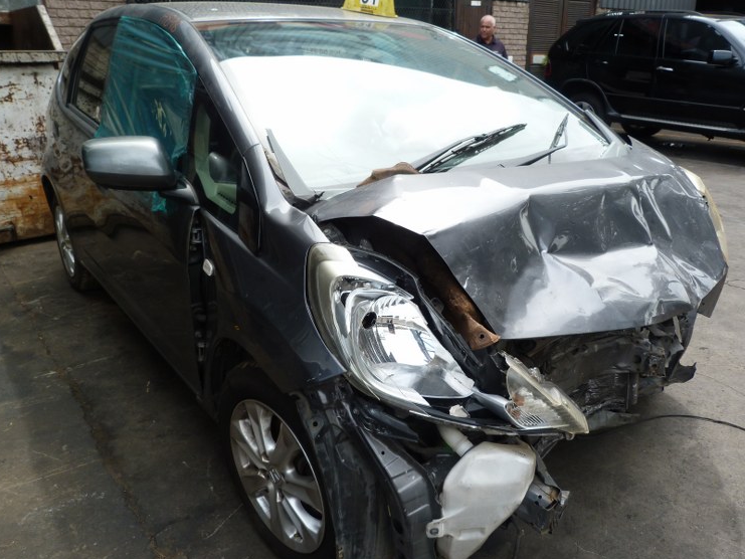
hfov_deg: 65.3
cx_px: 375
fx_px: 581
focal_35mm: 27
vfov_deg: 51.4
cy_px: 277
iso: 80
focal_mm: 4.5
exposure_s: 1/160
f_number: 4
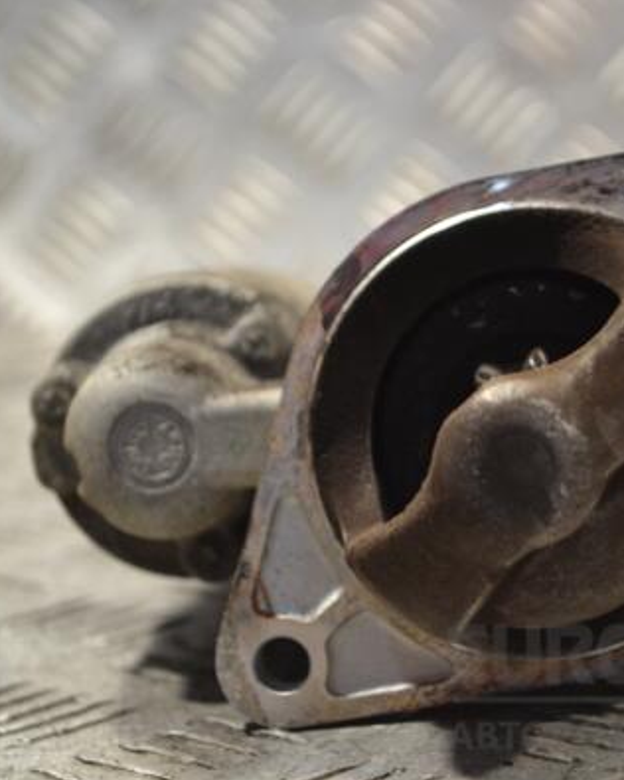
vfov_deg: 16.3
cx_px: 411
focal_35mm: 118
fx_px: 2717
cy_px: 391
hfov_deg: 13.1
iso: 450
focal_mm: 55
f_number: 5.6
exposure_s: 1/30
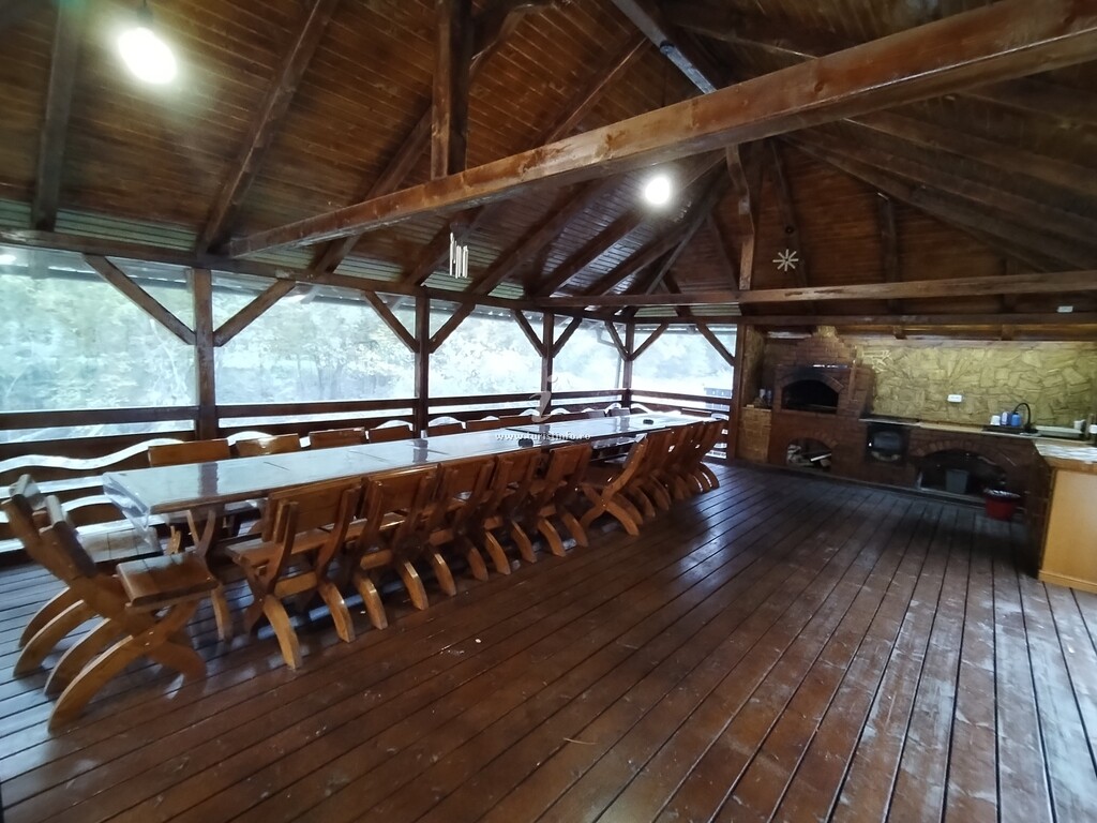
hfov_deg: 91.0
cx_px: 548
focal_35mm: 17
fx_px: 539
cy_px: 412
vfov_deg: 74.7
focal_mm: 1.42
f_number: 2.2
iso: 439
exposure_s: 1/33.3
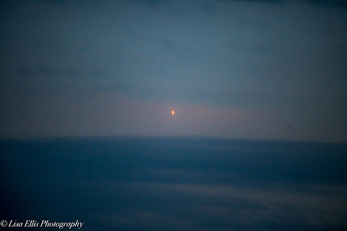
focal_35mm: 240
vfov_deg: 5.7
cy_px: 116
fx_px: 2312
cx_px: 174
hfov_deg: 8.6
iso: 2000
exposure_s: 1/1000
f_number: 3.5
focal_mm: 200
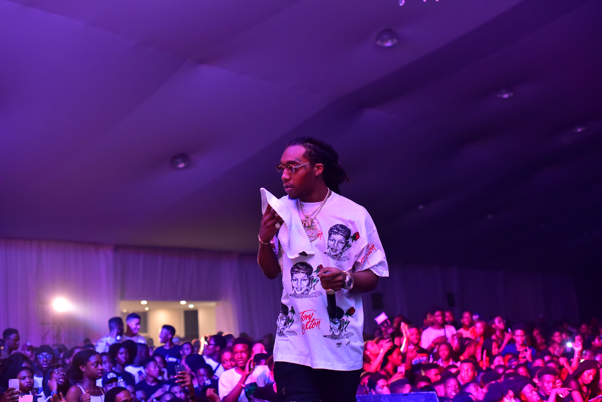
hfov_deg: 39.6
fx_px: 836
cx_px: 301
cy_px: 201
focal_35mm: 50
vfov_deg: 27.0
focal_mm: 50
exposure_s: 1/200
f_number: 3.5
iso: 2000
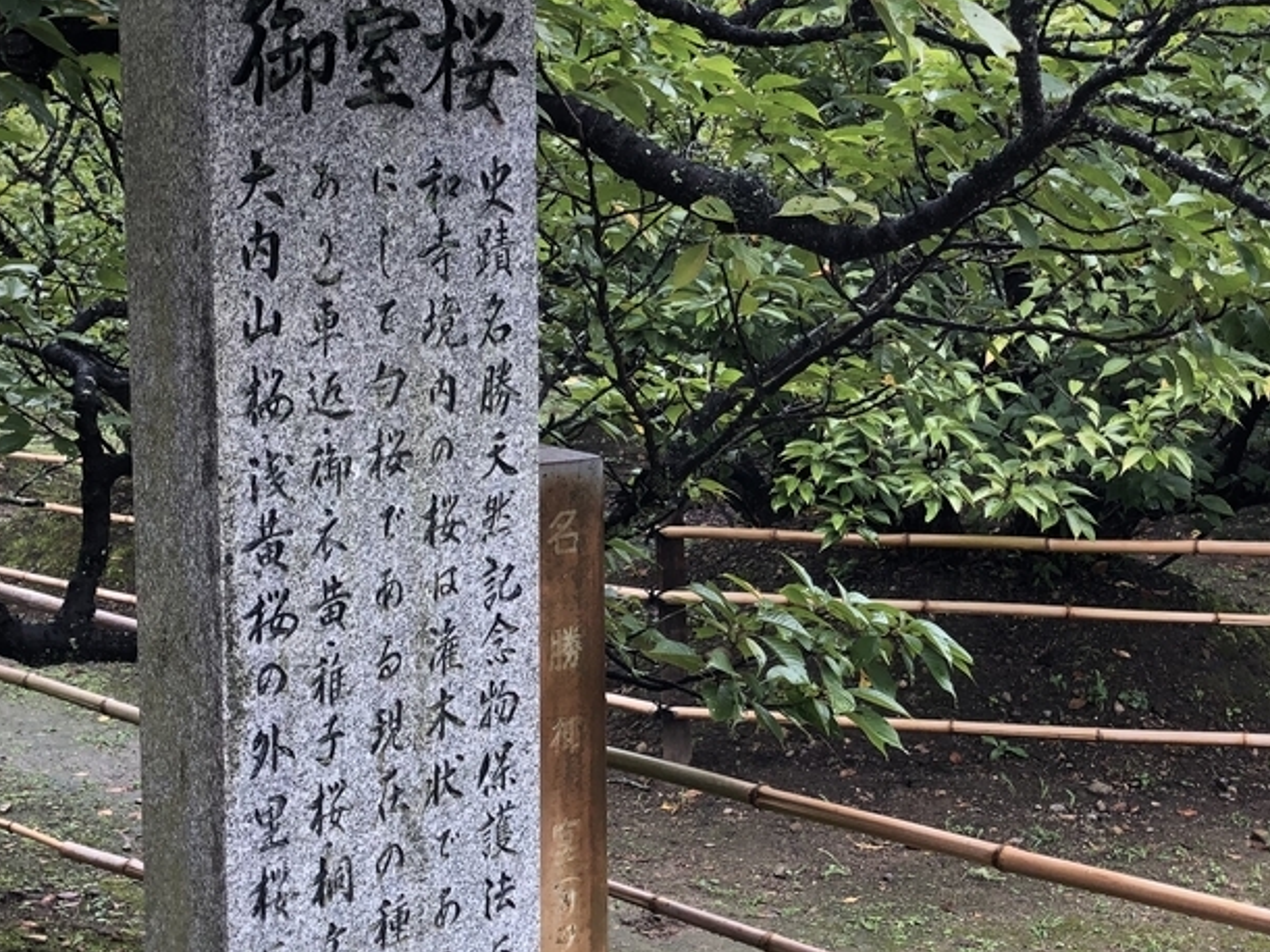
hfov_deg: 34.9
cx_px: 676
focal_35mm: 55
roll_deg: +0.4
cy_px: 486
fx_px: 2017
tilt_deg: -5.8
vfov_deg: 26.6
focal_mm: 3.99
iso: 40
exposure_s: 1/120
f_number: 1.8
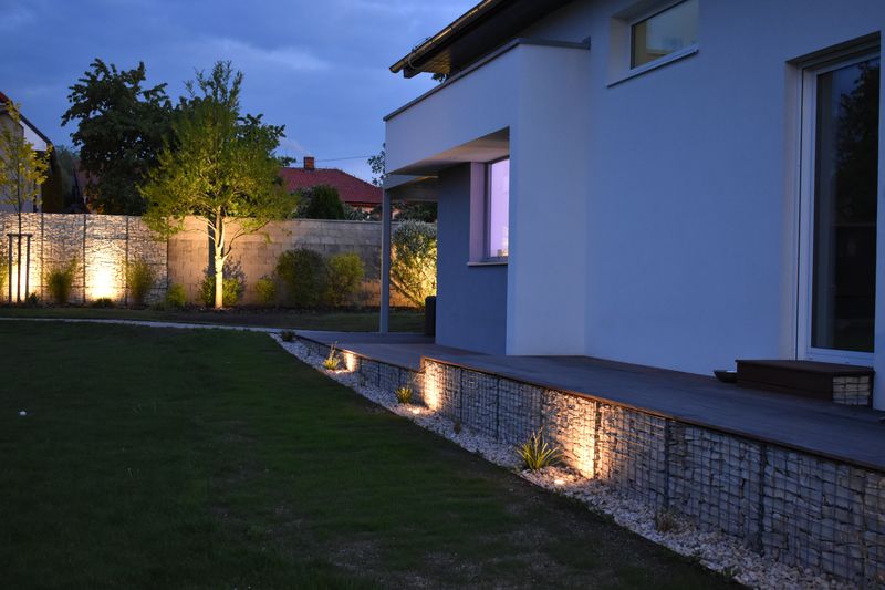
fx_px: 1106
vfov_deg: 29.9
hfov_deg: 43.6
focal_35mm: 45
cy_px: 295
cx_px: 442
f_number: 4.2
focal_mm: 30
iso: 1600
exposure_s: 1/3
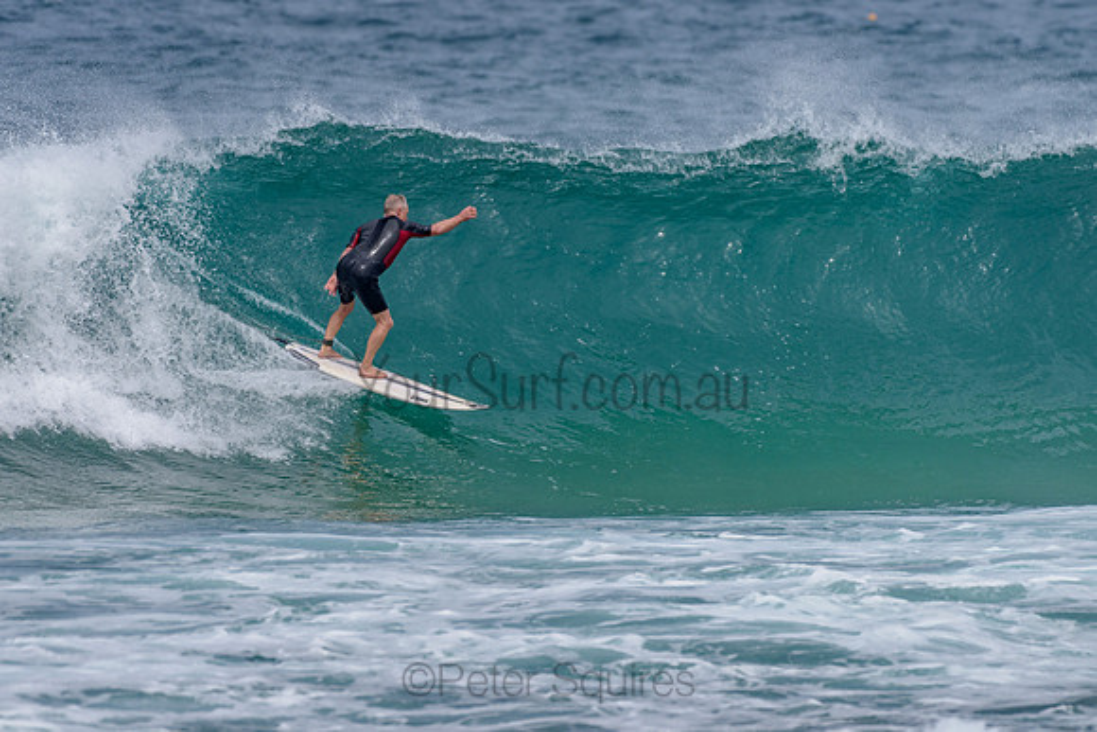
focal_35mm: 613
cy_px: 328
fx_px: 18676
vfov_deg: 2.2
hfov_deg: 3.4
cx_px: 560
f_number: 5.6
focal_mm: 500
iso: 100
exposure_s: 1/2000
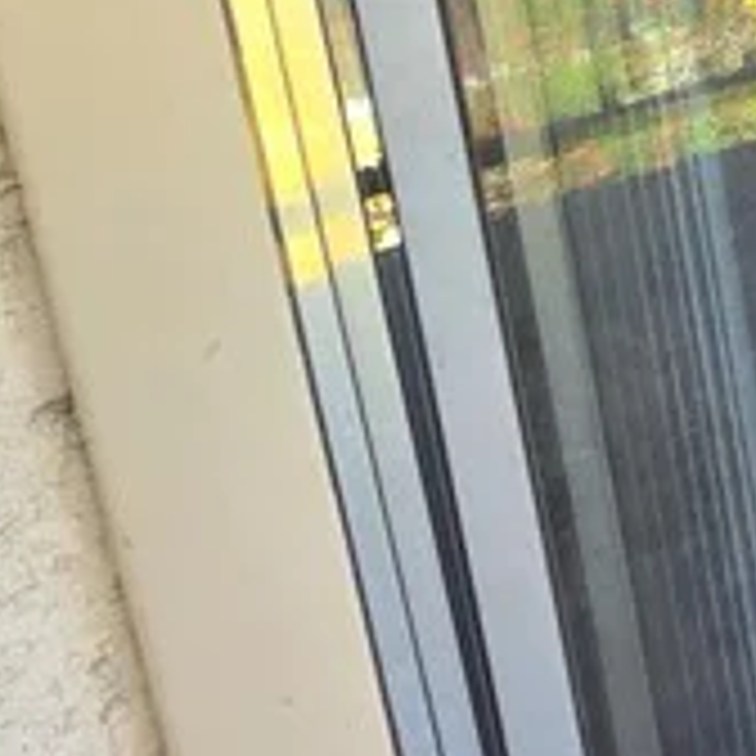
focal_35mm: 70
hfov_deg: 12.1
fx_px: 1730
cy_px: -387
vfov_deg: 20.8
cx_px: 2182
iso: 40
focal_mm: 2.2
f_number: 1.9
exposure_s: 1/120
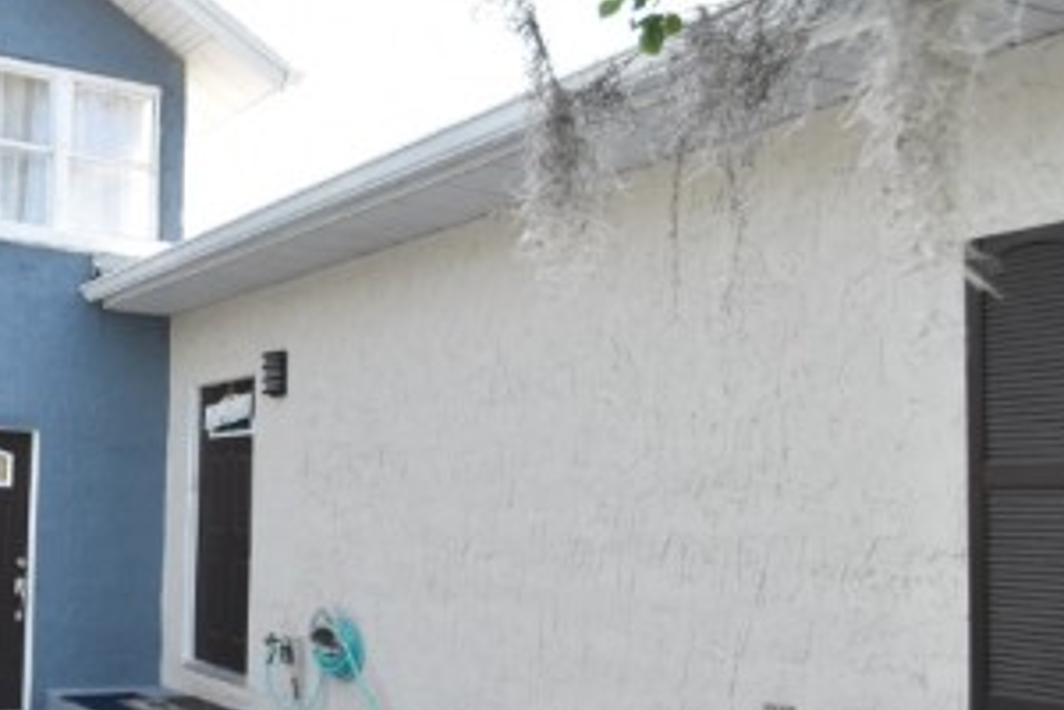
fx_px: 1064
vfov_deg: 36.6
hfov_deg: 47.4
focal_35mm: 36
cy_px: 451
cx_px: 96
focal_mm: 10
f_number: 3.5
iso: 800
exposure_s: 1/2000
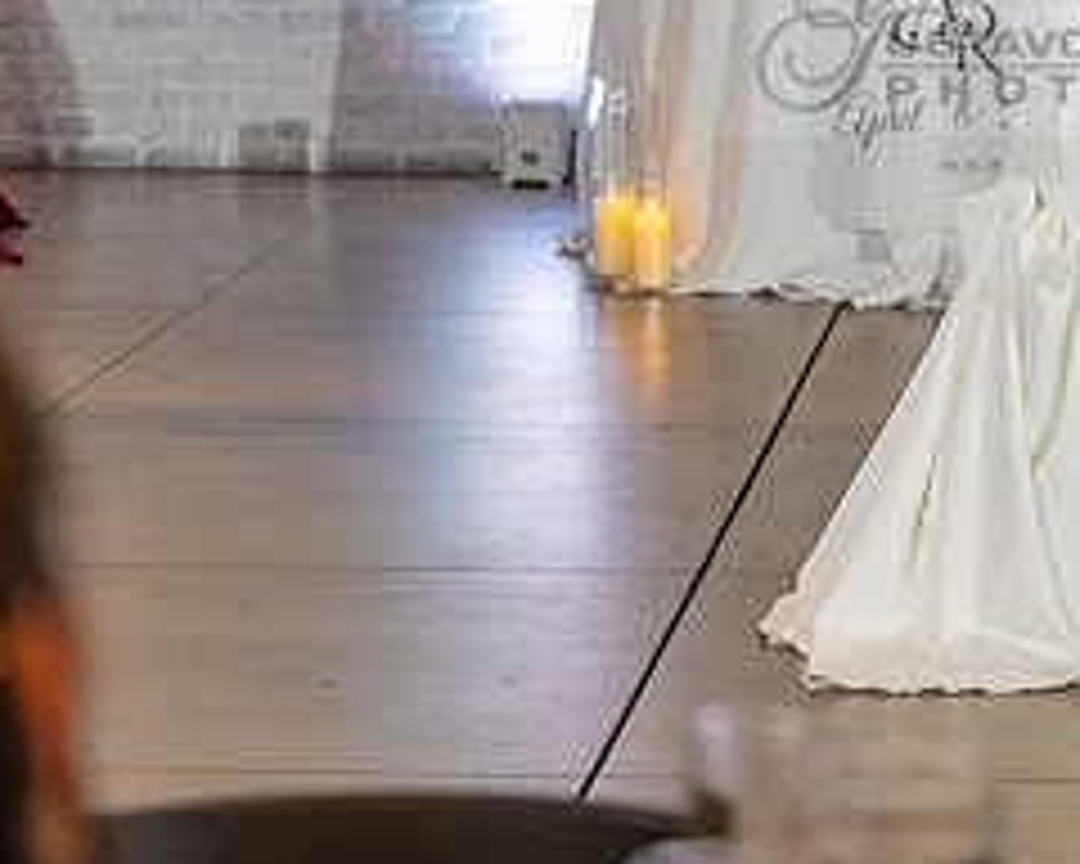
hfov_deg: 12.0
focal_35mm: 159
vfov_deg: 9.7
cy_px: 29
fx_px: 5082
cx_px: 1112
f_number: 2.8
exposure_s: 1/320
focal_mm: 70
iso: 1600
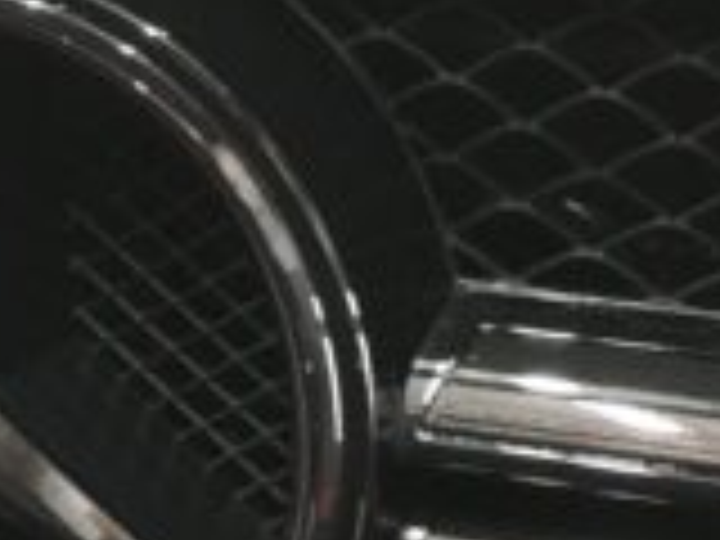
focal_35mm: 109
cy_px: 234
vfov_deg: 13.6
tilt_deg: -16.8
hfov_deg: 17.8
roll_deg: +1.9
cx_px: 81
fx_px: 2267
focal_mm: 4.15
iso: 200
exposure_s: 1/15
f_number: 2.2
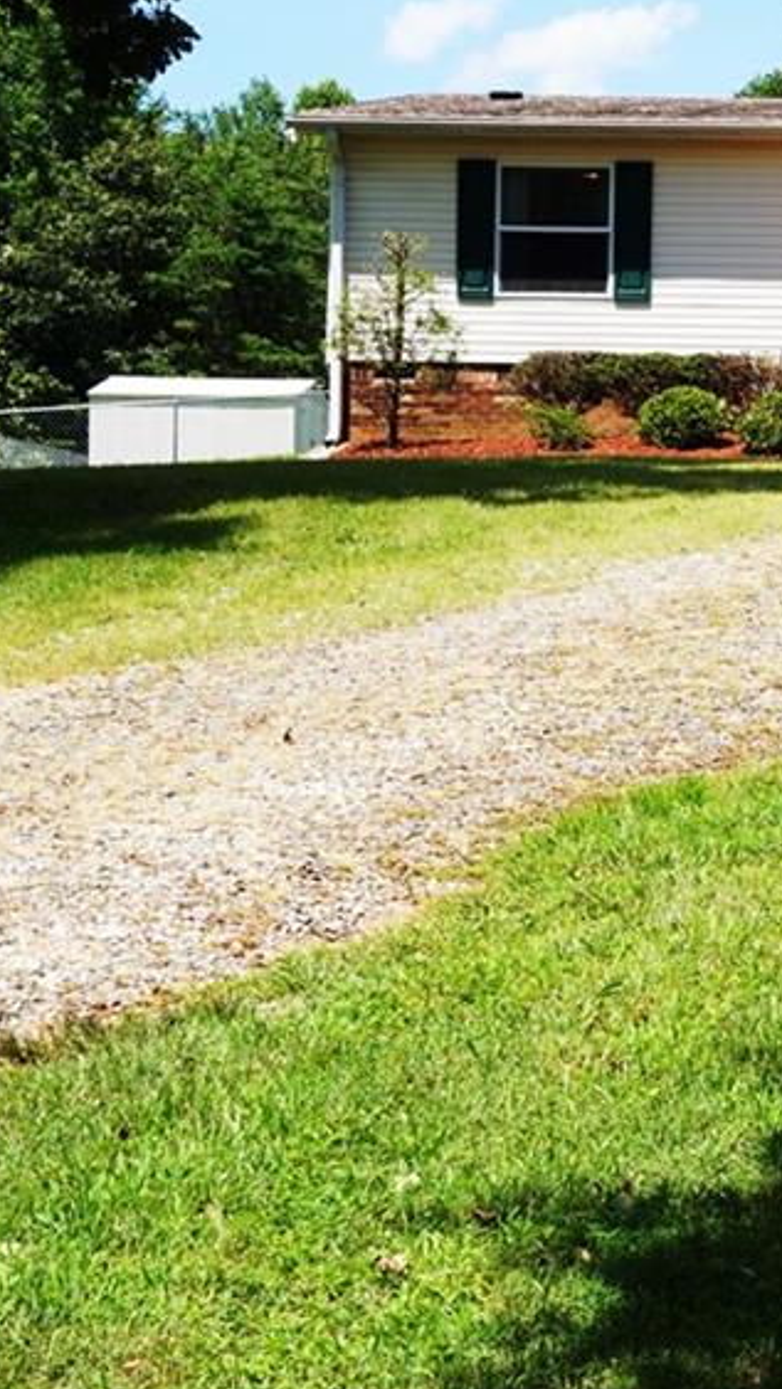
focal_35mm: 80
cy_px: 598
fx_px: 2947
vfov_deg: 26.5
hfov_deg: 14.0
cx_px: 1233
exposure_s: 1/80
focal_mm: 28
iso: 100
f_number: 13
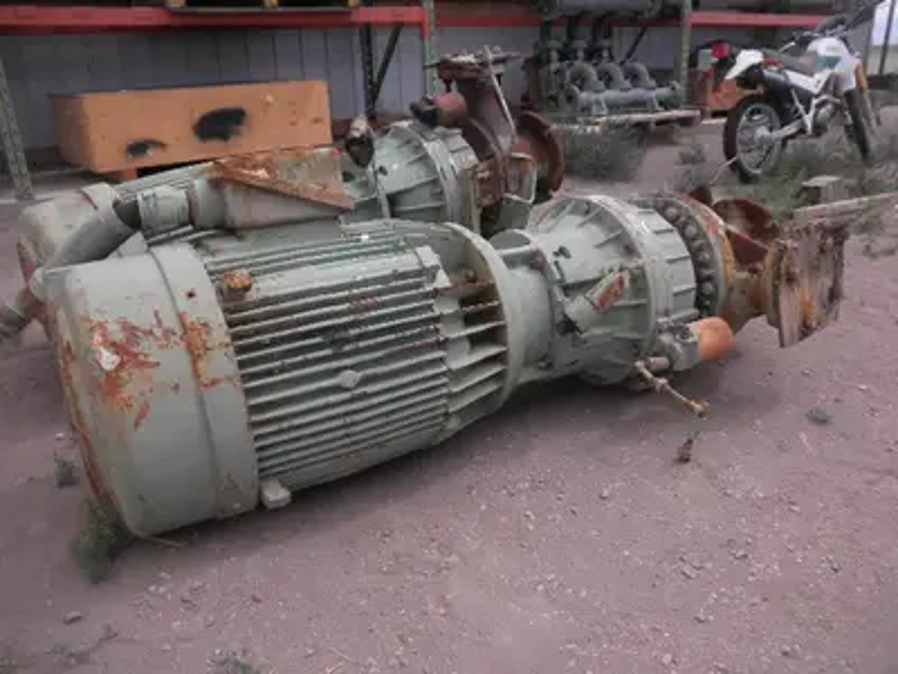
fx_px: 726
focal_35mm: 28
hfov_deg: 63.4
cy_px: 337
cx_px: 449
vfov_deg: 49.7
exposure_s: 1/80
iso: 64
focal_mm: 5
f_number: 8.5
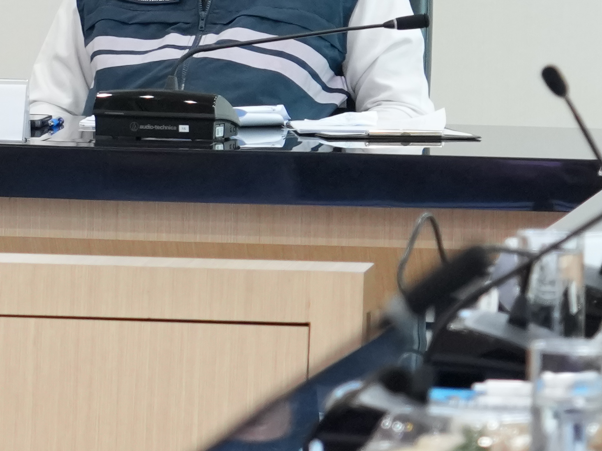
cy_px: -59
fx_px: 6905
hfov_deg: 5.0
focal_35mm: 397
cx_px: 4
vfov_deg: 3.7
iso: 1600
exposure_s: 1/160
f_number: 4.5
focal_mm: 70
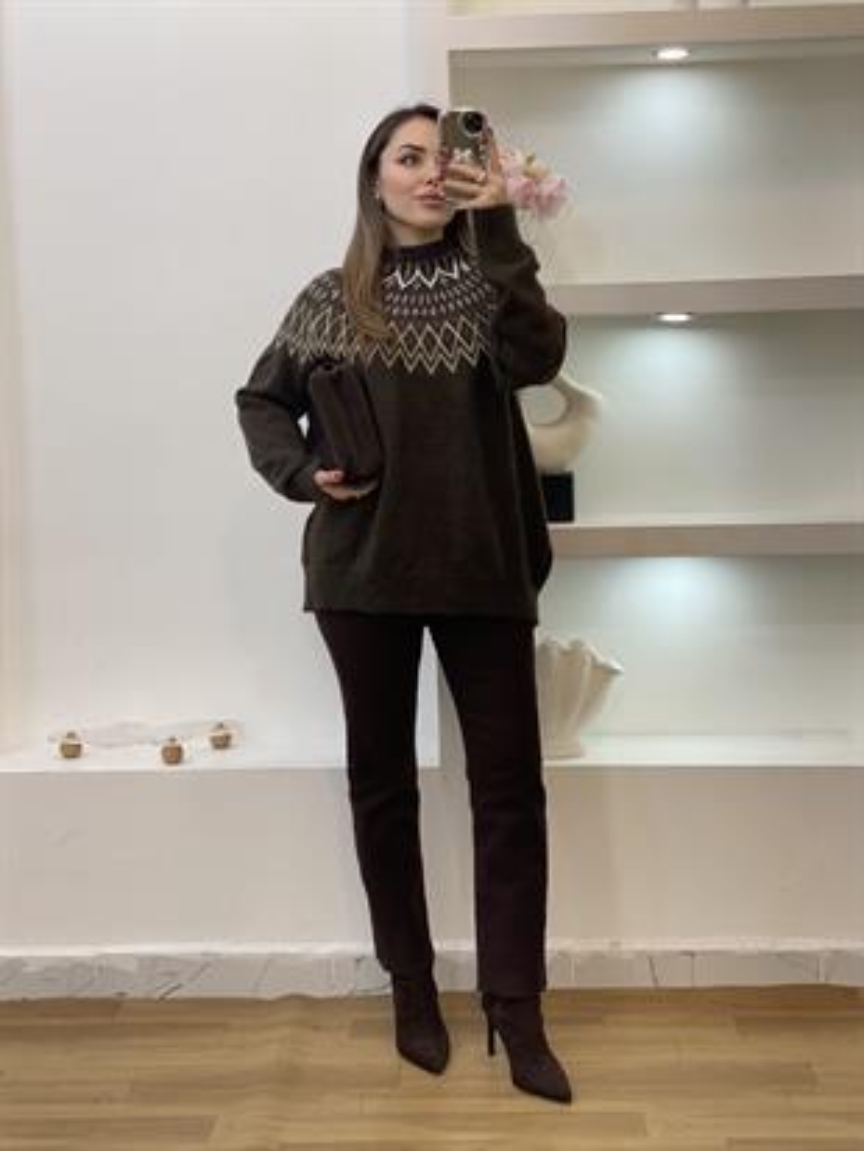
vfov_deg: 36.8
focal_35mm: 52
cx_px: 432
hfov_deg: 28.0
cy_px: 576
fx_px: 1730
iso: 80
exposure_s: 1/100
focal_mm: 6
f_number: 2
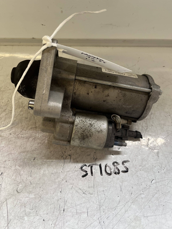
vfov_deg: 67.3
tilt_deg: -60.6
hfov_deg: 53.1
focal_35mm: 26
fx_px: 172
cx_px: 86
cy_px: 114
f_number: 1.6
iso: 80
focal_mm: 5.1
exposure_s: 1/121
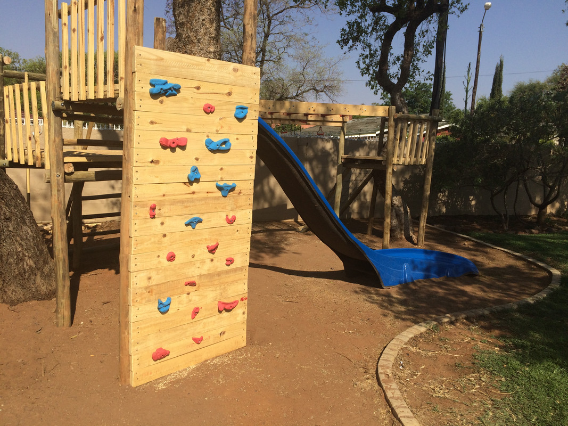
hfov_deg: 61.7
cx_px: 284
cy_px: 213
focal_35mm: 29
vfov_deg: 48.2
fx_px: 476
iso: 32
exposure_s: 1/2740
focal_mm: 4.15
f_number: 2.2
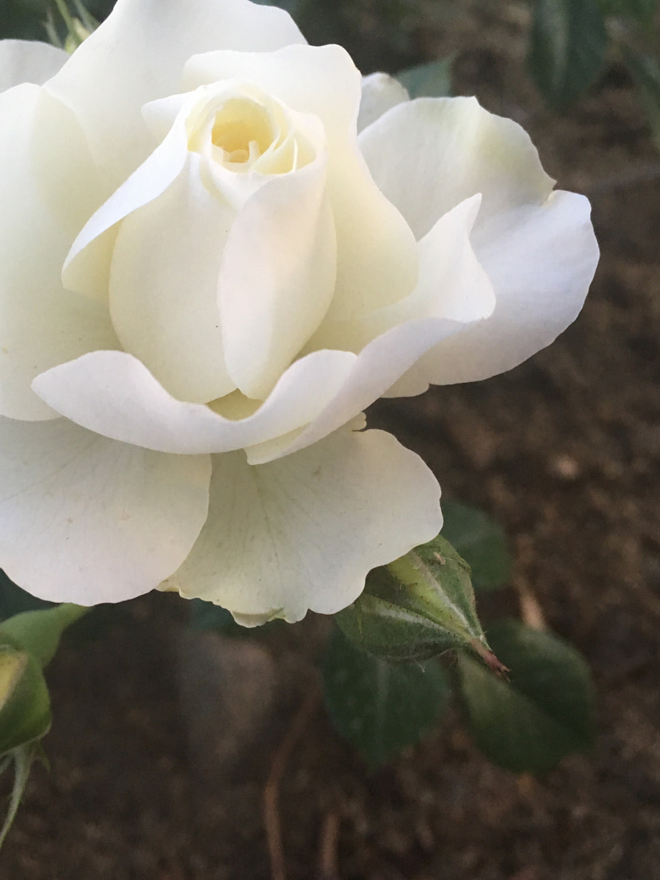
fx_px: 1068
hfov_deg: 34.1
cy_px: 425
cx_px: 230
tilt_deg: -49.5
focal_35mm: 42
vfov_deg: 44.8
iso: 125
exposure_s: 1/33
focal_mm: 4.15
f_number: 2.2
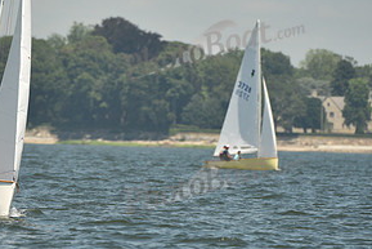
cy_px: 132
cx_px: 58
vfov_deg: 1.7
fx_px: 8312
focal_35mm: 804
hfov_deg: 2.6
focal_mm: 400
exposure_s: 1/1250
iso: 250
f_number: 6.3
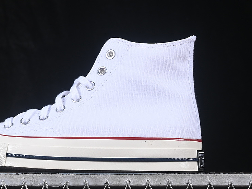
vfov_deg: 14.0
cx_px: 74
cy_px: 96
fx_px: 772
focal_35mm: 106
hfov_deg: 18.5
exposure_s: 1/80
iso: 160
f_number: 8
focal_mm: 50
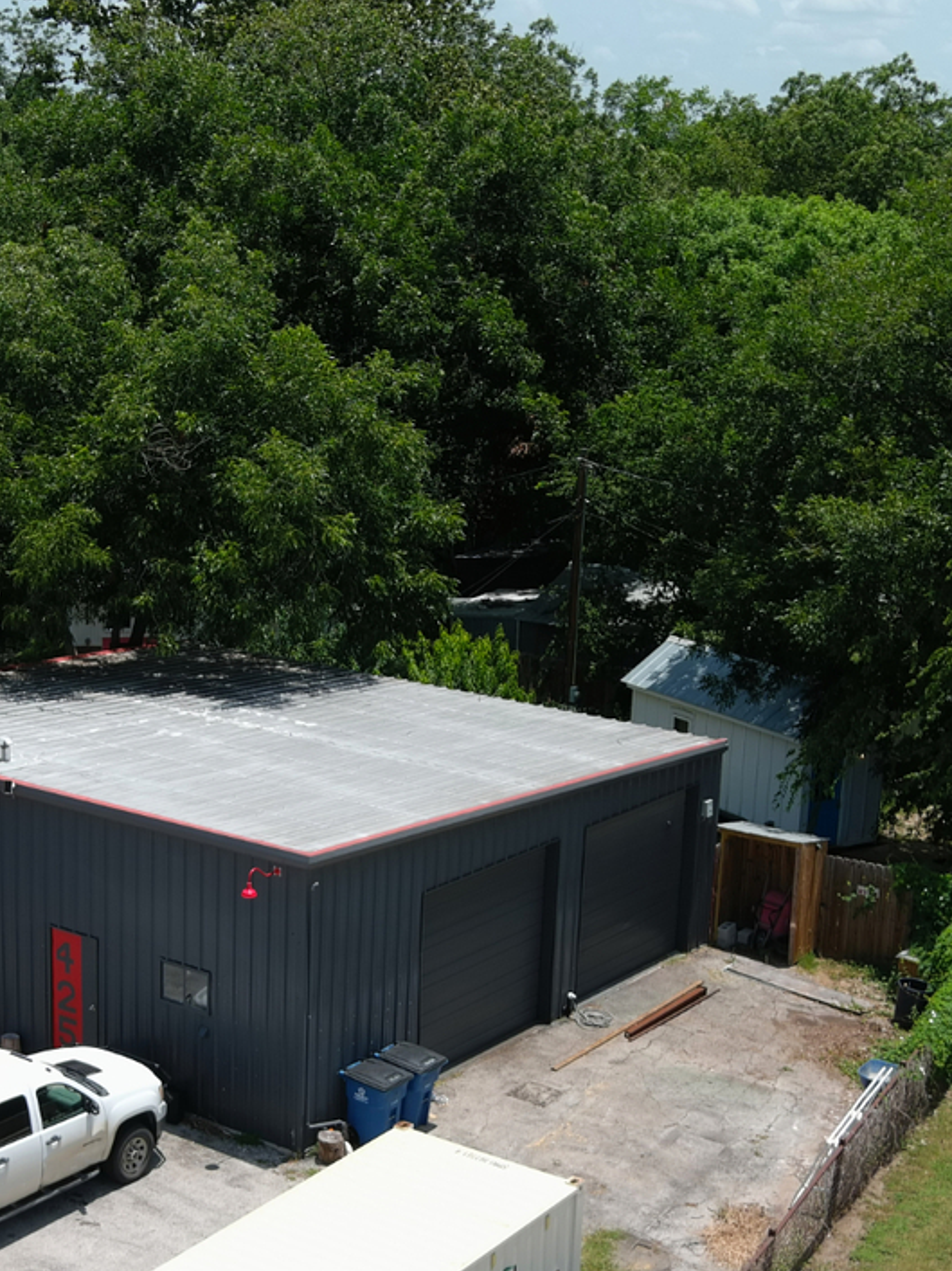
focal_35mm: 64
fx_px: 2348
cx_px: 248
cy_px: 758
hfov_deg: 22.7
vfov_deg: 30.2
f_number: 2.8
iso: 100
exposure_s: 1/1600
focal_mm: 10.6
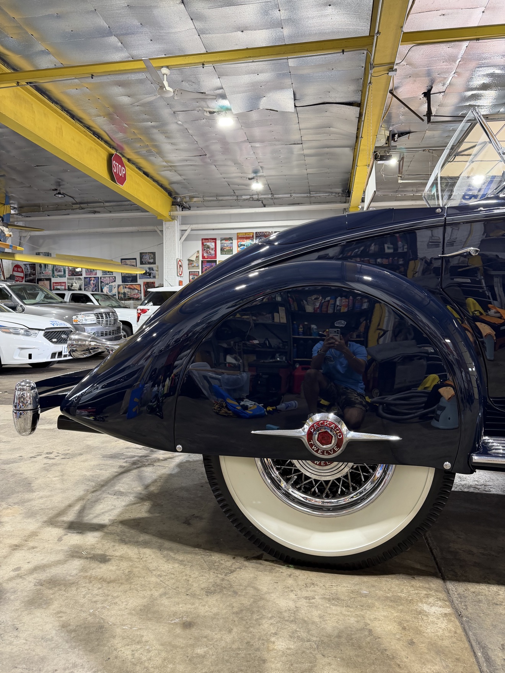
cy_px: 336
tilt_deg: -3.2
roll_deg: +0.5
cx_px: 252
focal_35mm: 24
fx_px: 467
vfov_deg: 71.6
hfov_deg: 56.8
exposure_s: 1/60
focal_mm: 6.76
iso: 200
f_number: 1.78
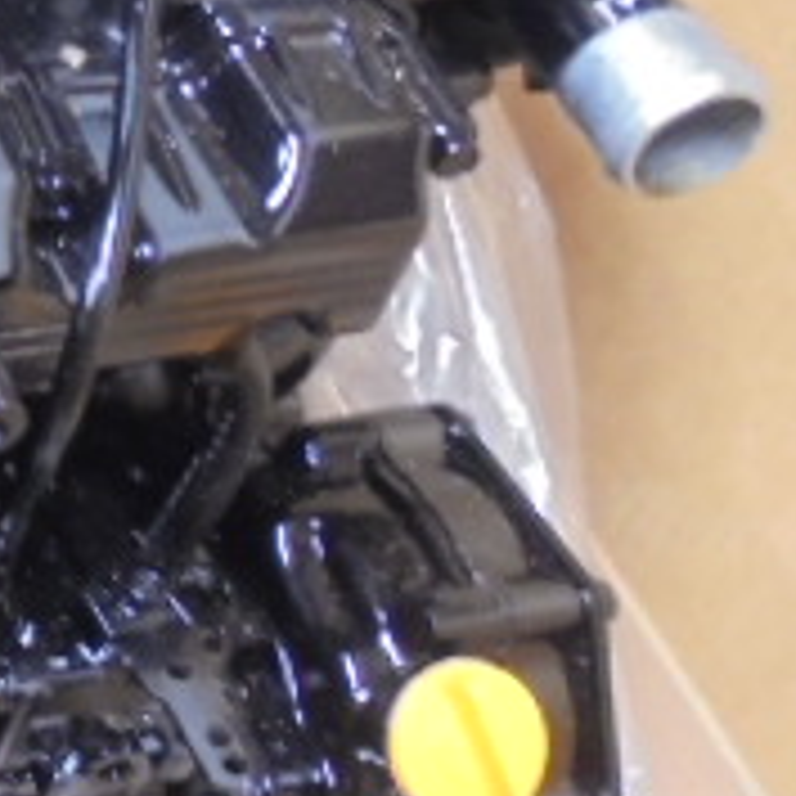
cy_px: 351
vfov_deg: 20.9
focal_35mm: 83
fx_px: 2159
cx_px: -571
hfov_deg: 17.5
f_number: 3.5
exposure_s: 1/4
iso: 400
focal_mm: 4.6
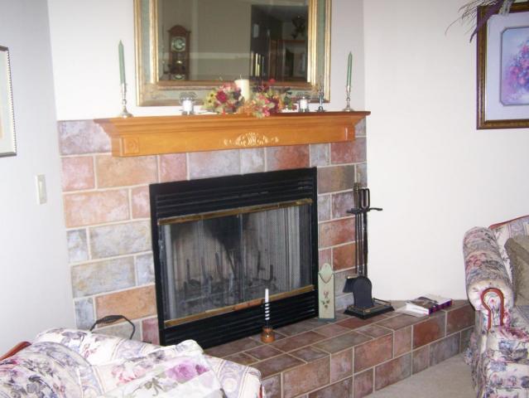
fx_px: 581
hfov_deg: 49.0
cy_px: 199
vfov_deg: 37.8
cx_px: 264
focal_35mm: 38
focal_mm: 6.3
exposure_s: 1/60
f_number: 2.8
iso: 160
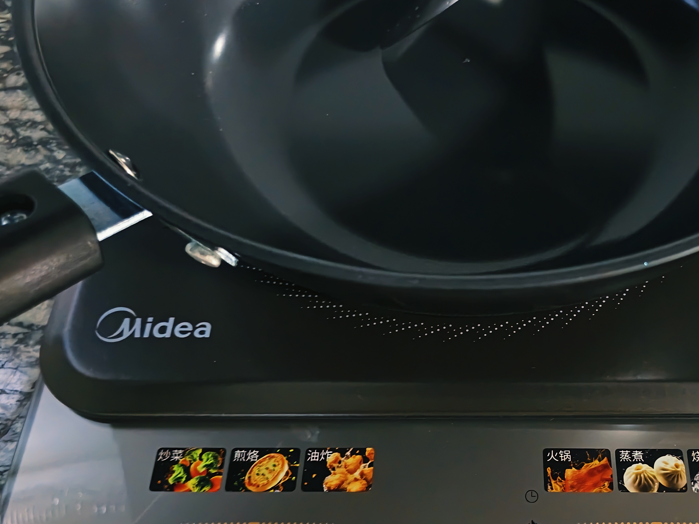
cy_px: 318
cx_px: 497
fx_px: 707
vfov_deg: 40.5
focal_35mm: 35
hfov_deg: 51.1
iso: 2942
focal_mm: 5.56
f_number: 1.88
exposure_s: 1/14.3
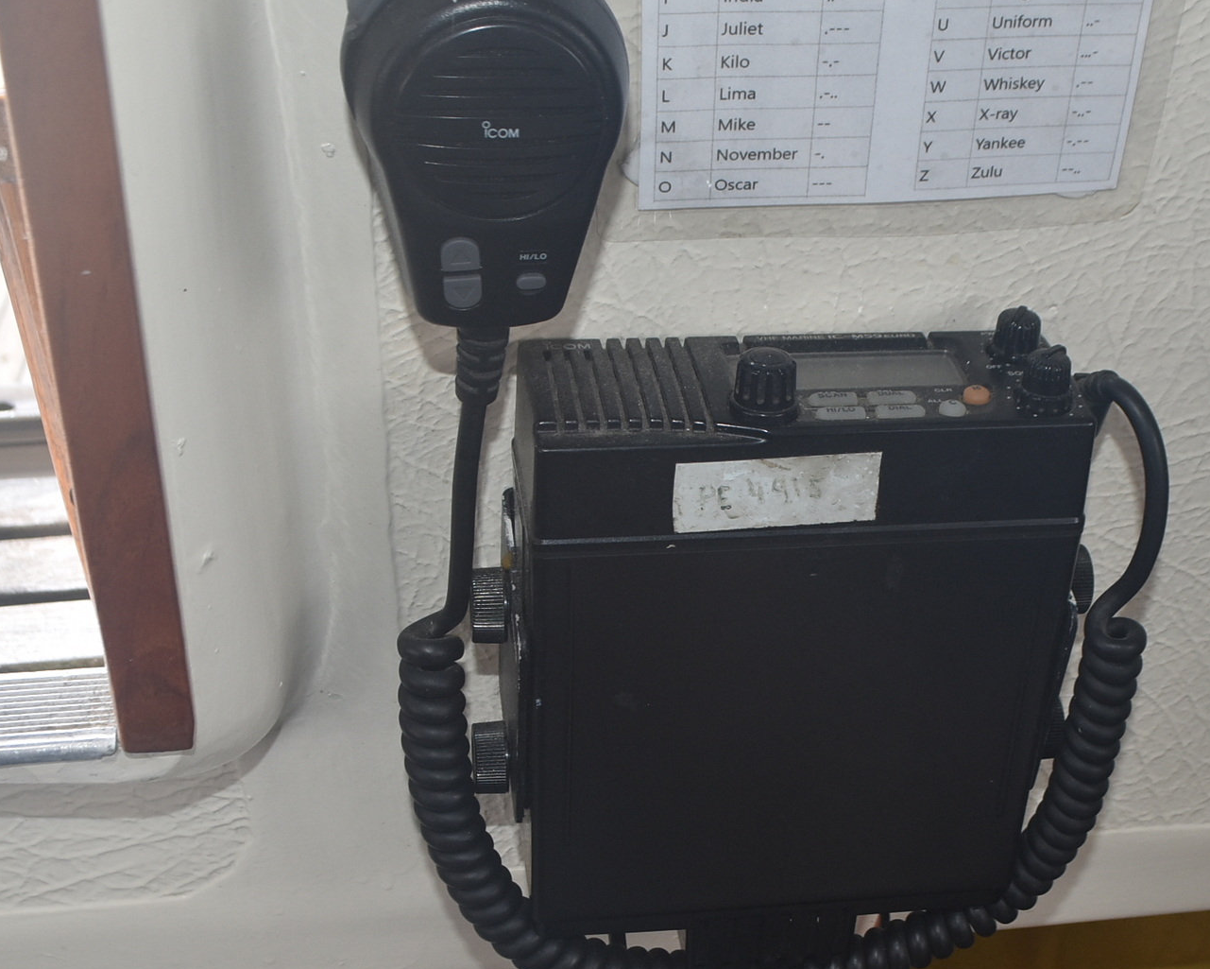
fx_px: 1970
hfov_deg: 33.9
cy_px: 554
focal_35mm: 55
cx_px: 783
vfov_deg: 27.6
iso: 360
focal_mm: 20
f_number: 5.6
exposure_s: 1/125
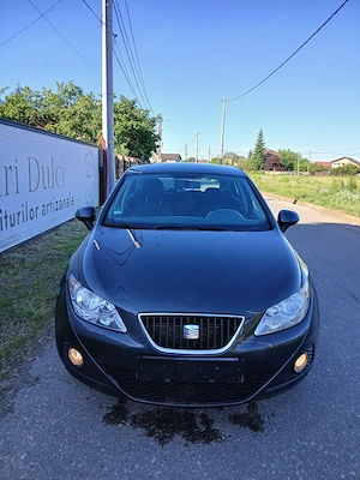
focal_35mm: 26
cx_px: 180
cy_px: 240
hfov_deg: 53.1
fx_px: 361
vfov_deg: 67.3
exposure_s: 1/250
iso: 20
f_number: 1.8
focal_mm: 3.98
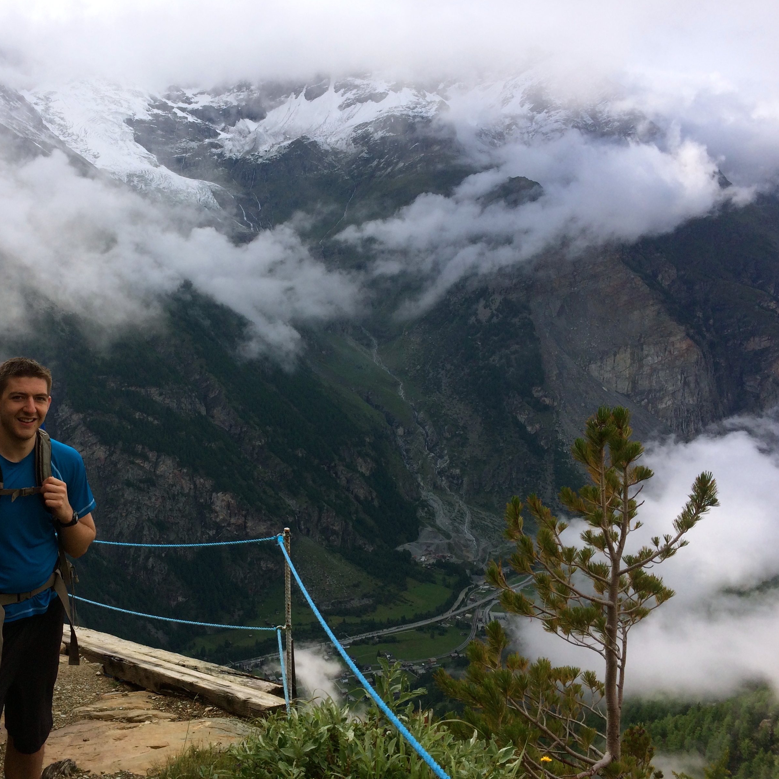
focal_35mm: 36
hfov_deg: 45.5
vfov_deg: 46.0
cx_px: 272
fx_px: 917
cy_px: 385
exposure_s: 1/1580
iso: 32
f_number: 2.2
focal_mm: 4.12
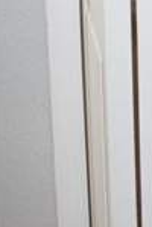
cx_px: 359
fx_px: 1002
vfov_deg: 12.1
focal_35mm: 159
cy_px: -138
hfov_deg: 8.0
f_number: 5
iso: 800
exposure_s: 1/100
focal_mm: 22
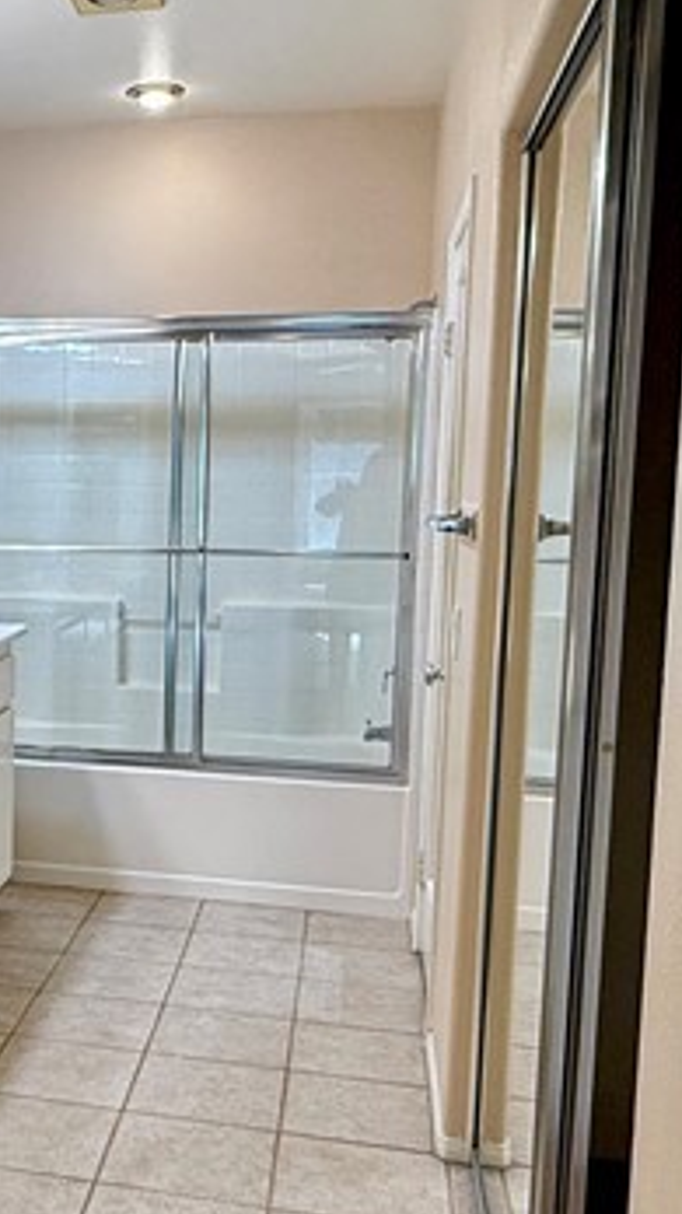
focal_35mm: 45
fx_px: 1448
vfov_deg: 45.5
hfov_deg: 24.8
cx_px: -59
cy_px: 633
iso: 125
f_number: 2.2
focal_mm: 2.22
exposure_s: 1/120
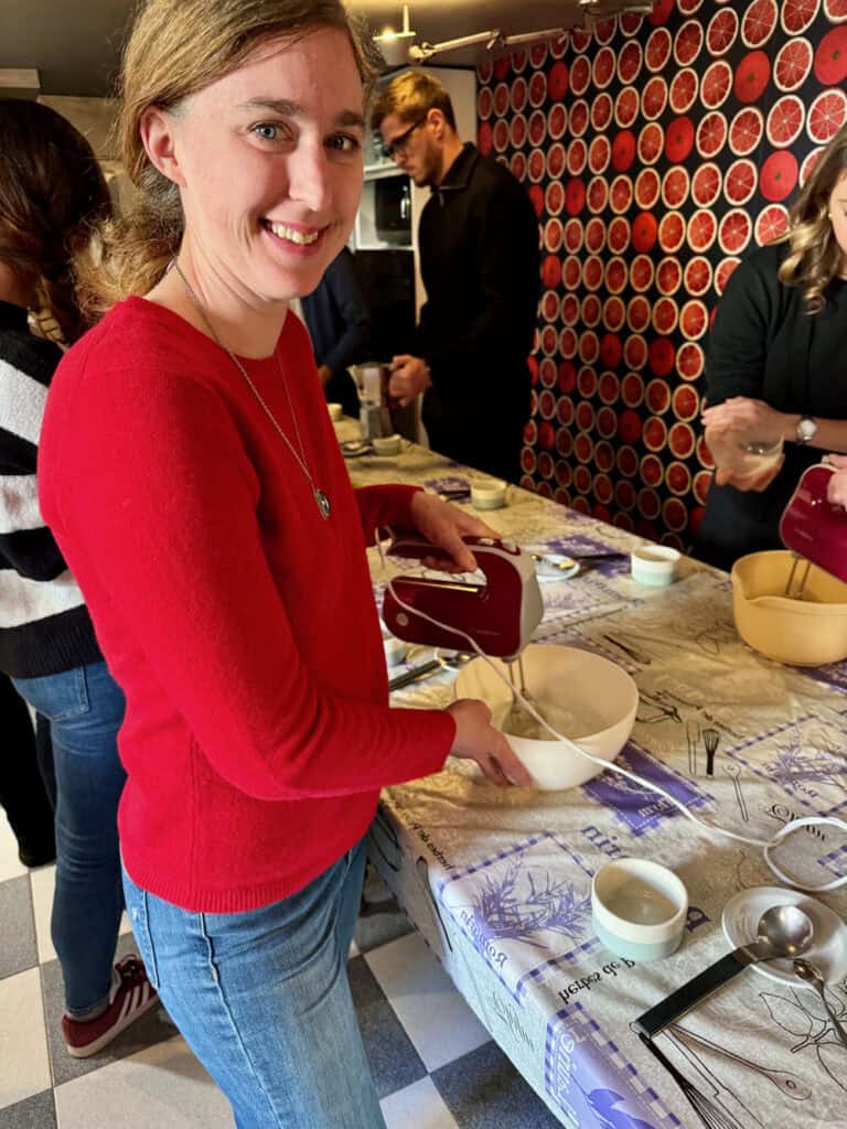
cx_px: 424
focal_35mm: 24
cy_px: 564
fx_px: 783
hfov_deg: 56.8
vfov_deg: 71.6
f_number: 1.8
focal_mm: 6.9
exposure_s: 1/50
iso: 320
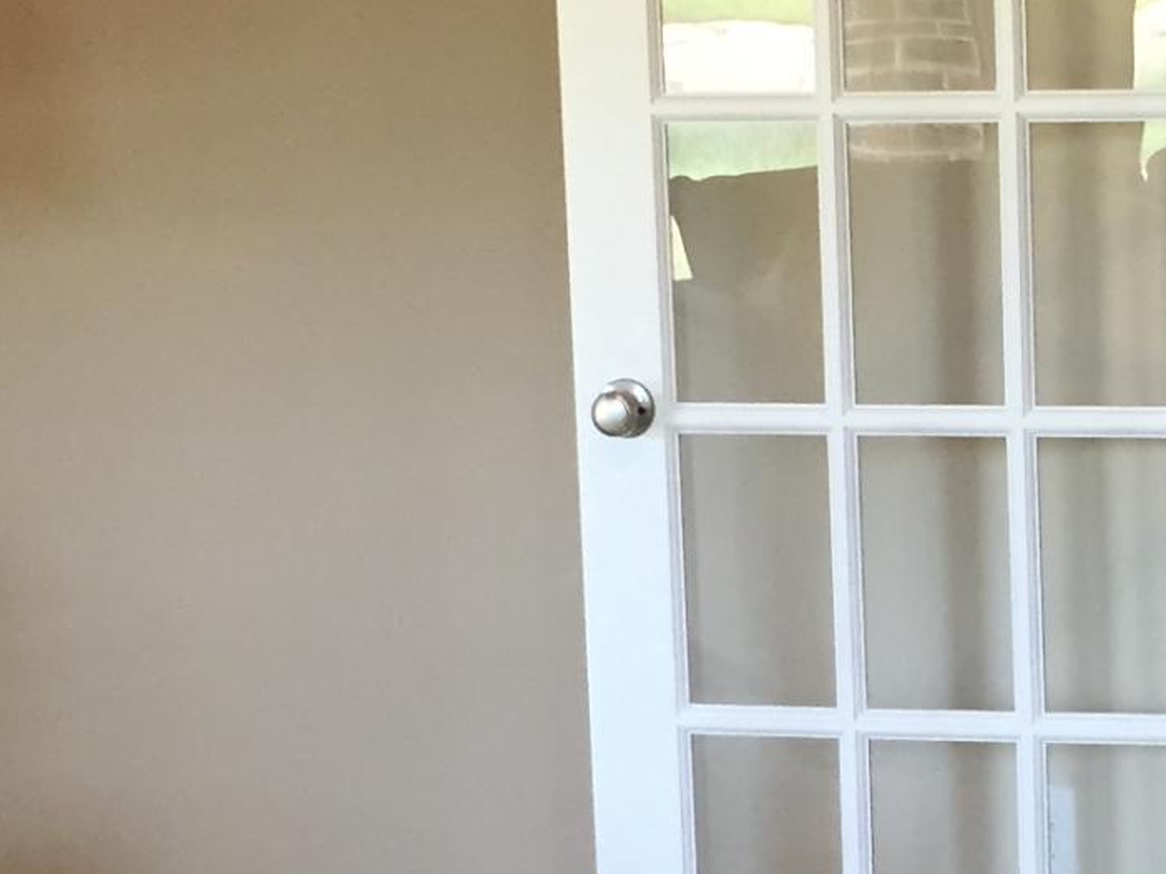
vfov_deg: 11.9
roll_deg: +0.4
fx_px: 4175
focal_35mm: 124
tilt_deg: -8.9
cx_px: 1154
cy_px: 610
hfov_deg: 15.6
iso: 100
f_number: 2.2
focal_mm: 4.15
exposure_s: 1/30
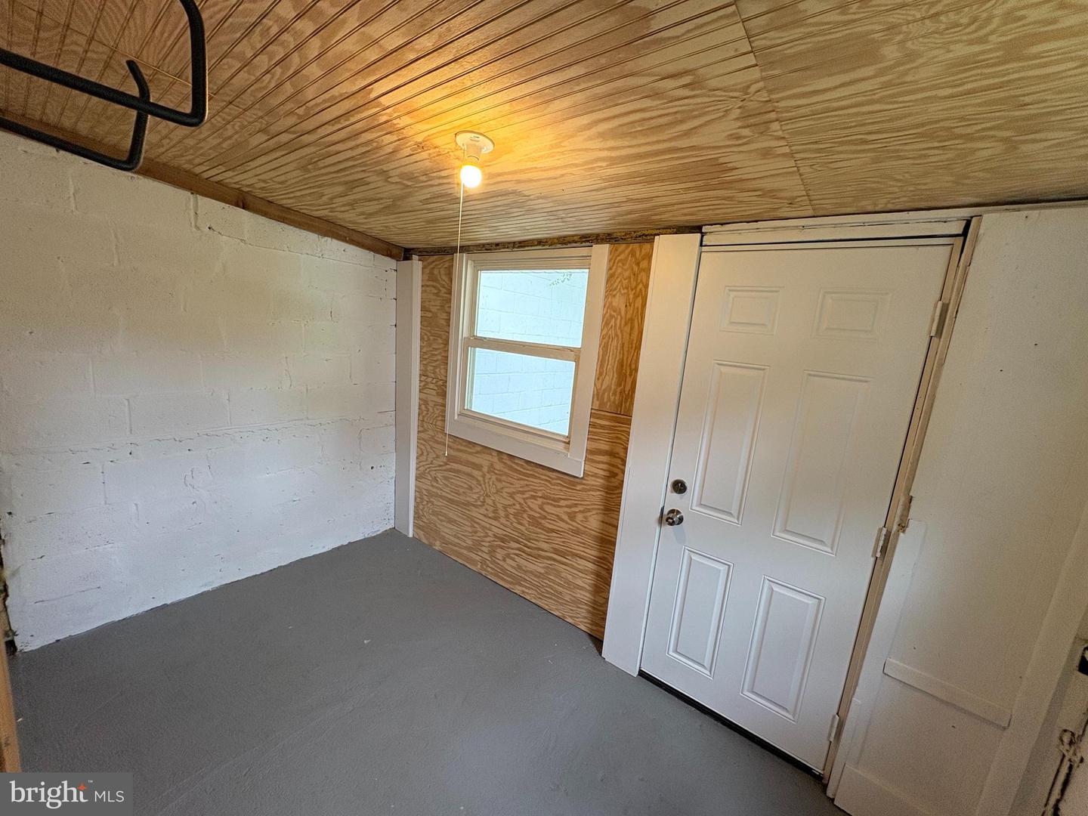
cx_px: 544
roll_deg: -4.6
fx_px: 440
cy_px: 408
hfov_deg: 102.1
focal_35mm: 14
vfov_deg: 85.7
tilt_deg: -9.5
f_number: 2.2
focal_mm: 2.22
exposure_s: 1/99
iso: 160
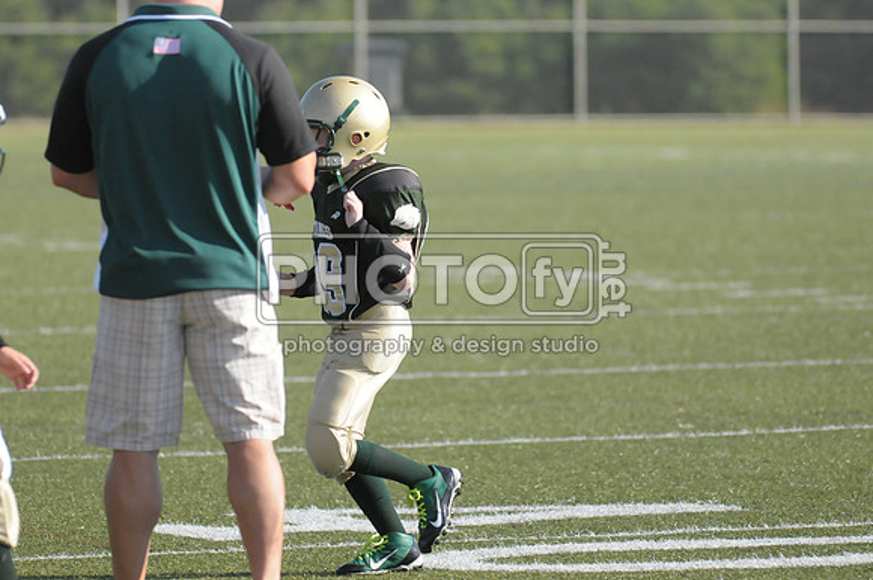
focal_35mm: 315
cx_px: 436
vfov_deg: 4.4
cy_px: 290
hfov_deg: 6.6
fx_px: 7628
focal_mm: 210
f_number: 4
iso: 1600
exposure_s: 1/6400
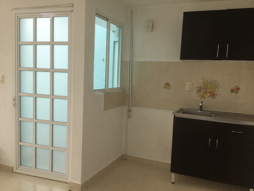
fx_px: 227
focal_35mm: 31
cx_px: 127
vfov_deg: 45.4
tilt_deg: -6.1
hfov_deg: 58.4
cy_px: 96
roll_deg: -3.0
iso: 25
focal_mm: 3.3
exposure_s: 1/40
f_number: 2.4
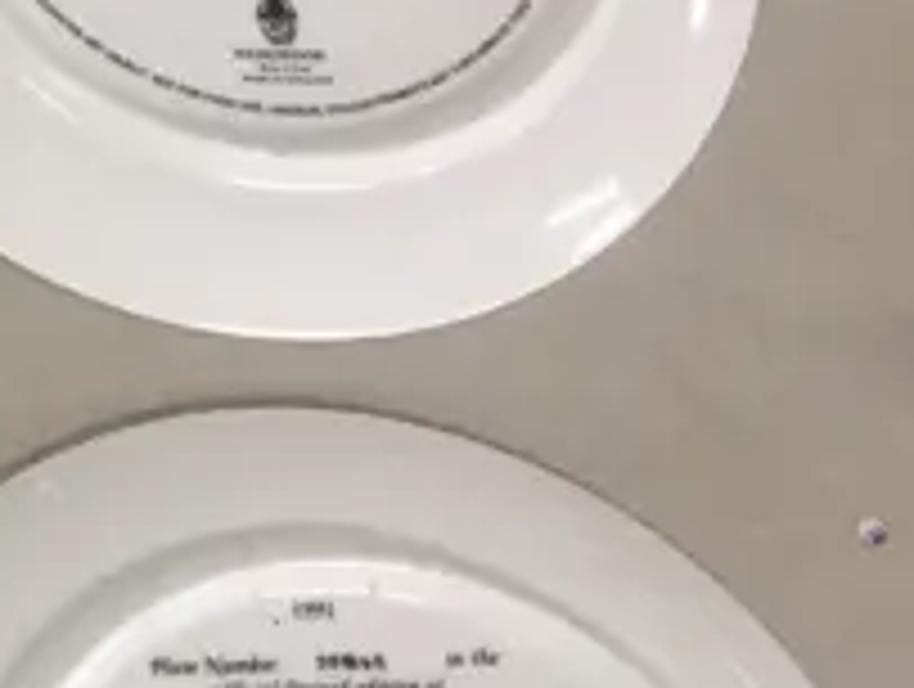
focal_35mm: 146
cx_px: -1306
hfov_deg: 11.2
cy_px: -58
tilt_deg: -67.4
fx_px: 3862
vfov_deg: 10.1
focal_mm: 4.15
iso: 32
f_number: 2.2
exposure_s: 1/33
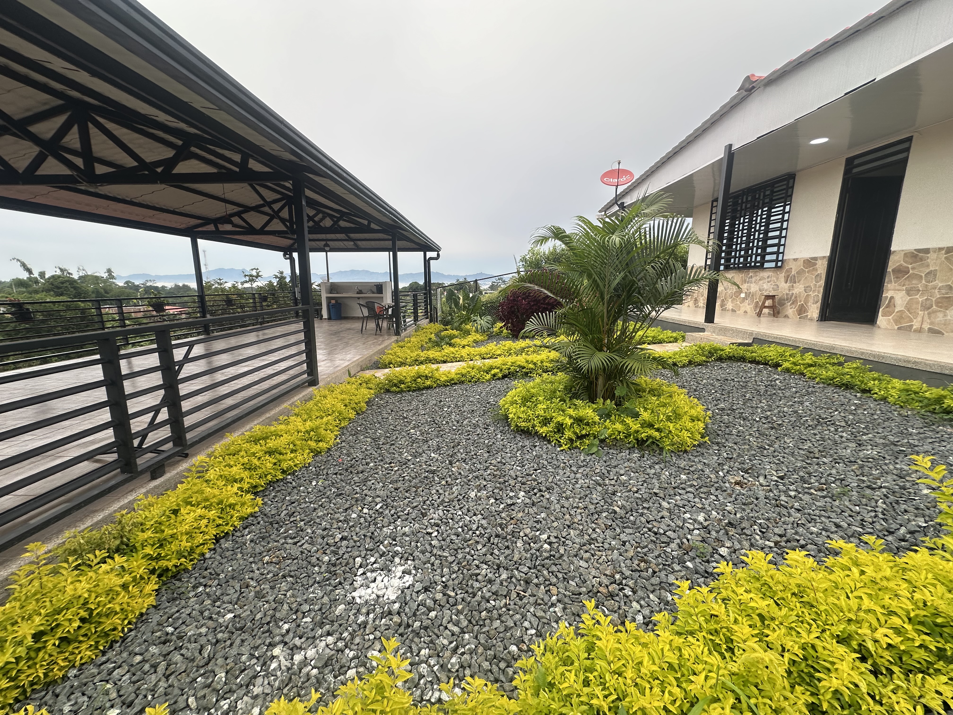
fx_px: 385
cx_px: 476
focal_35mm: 14
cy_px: 358
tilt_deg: -11.3
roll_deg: +2.3
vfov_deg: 85.7
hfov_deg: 102.1
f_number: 2.2
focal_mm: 2.22
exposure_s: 1/306
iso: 40
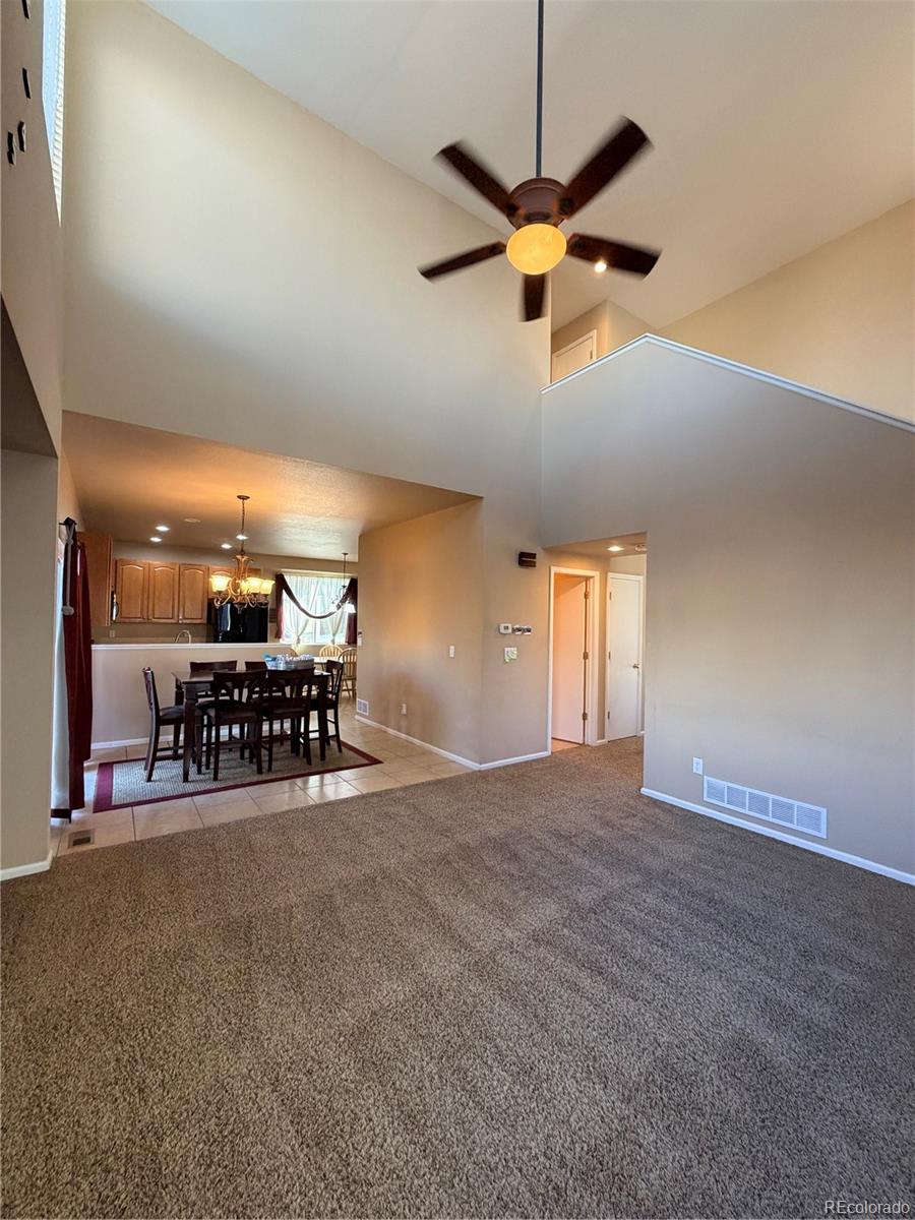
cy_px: 610
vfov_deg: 102.1
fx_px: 493
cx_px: 458
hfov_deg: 85.7
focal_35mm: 14
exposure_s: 1/60
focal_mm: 2.22
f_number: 2.2
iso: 160
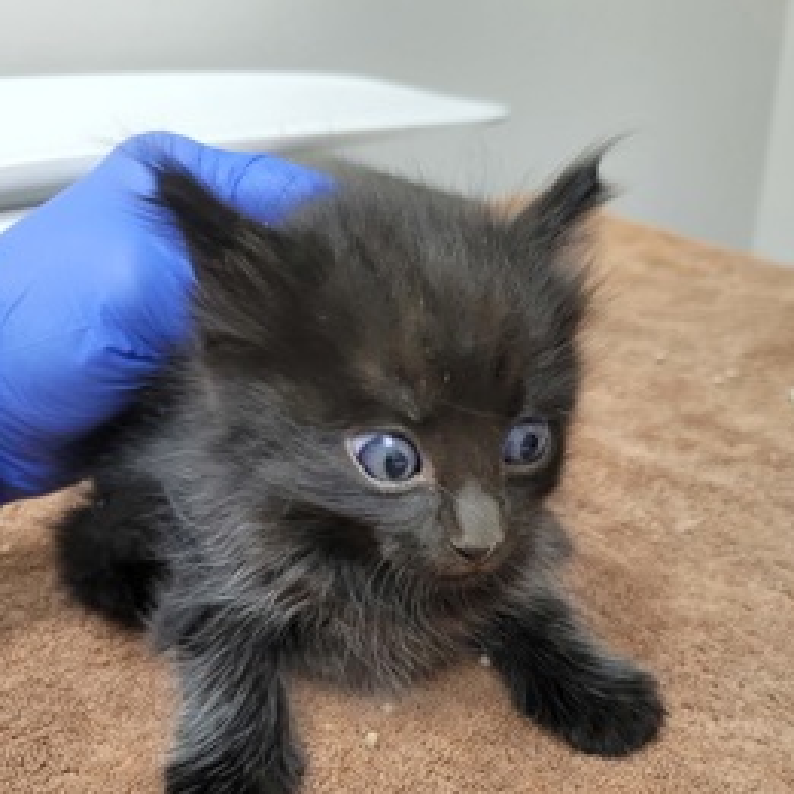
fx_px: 960
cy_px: 578
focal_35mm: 37
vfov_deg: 43.7
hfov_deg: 44.8
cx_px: 455
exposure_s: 1/120
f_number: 1.8
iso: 320
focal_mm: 5.4
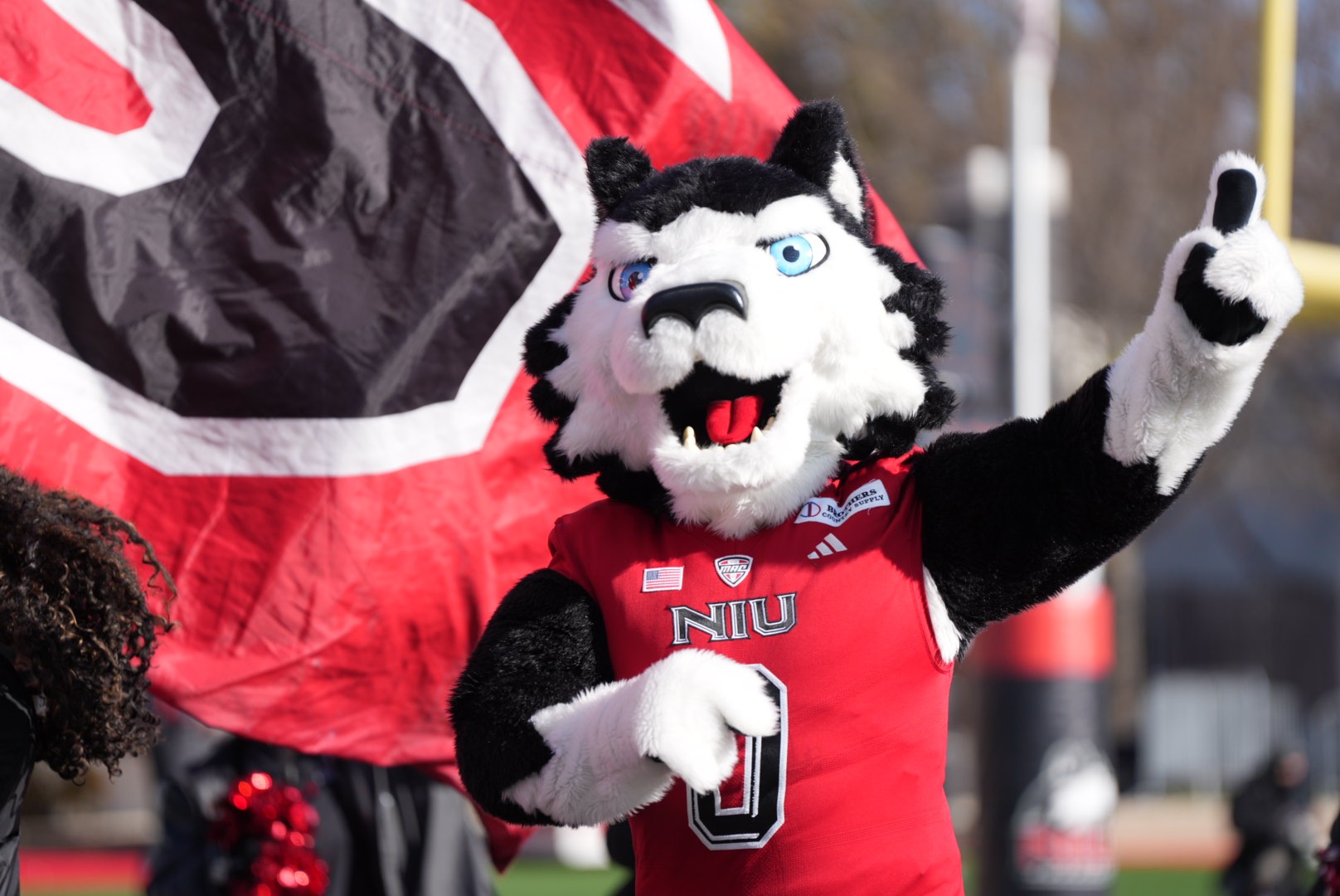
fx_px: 7450
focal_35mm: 200
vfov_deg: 6.9
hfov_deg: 10.3
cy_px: 448
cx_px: 670
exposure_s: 1/2500
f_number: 2.8
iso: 160
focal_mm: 200
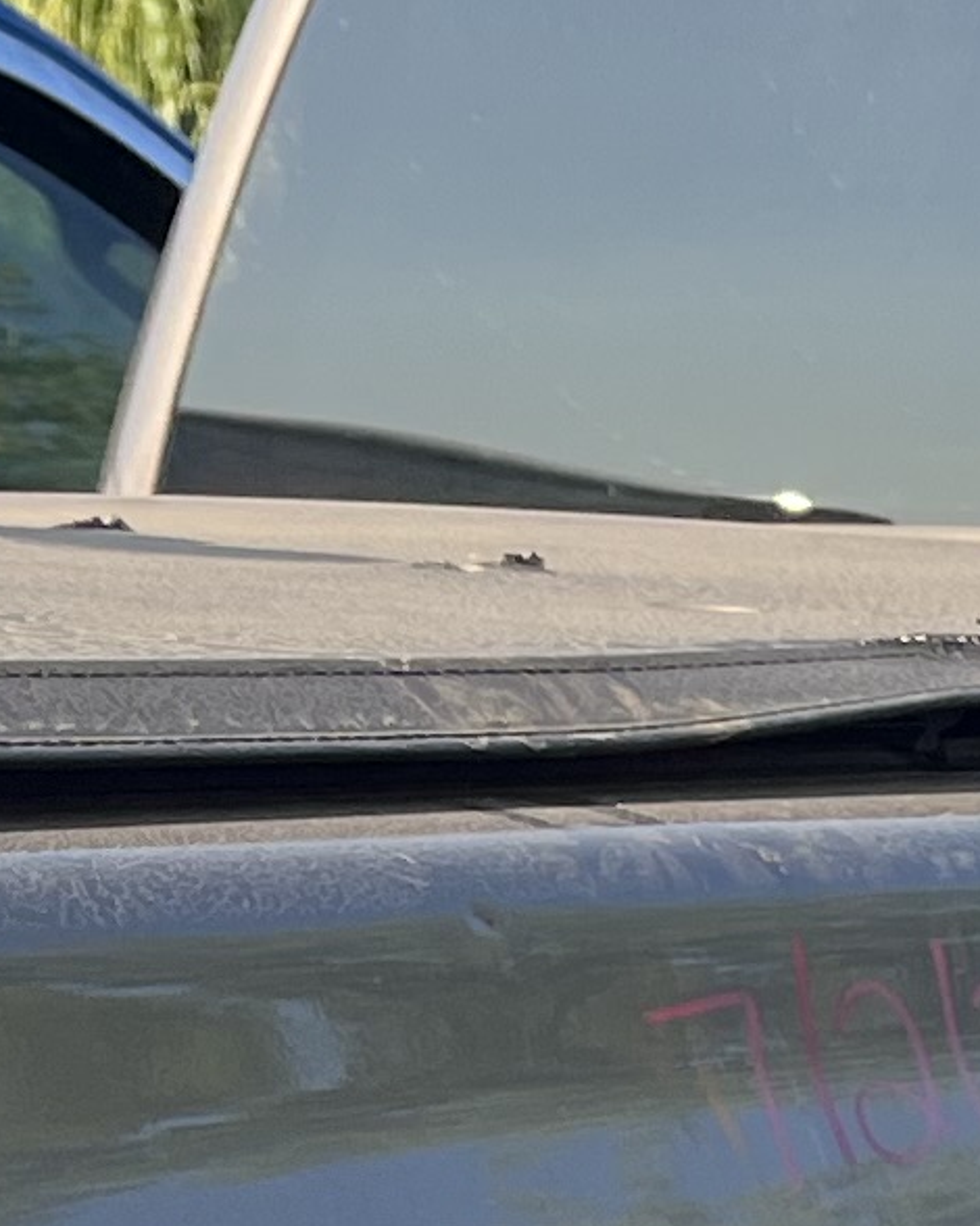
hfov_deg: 8.9
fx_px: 6312
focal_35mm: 174
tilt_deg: -15.3
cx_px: 507
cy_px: 2381
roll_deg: -0.4
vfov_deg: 10.3
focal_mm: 5.1
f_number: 1.6
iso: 50
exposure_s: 1/520
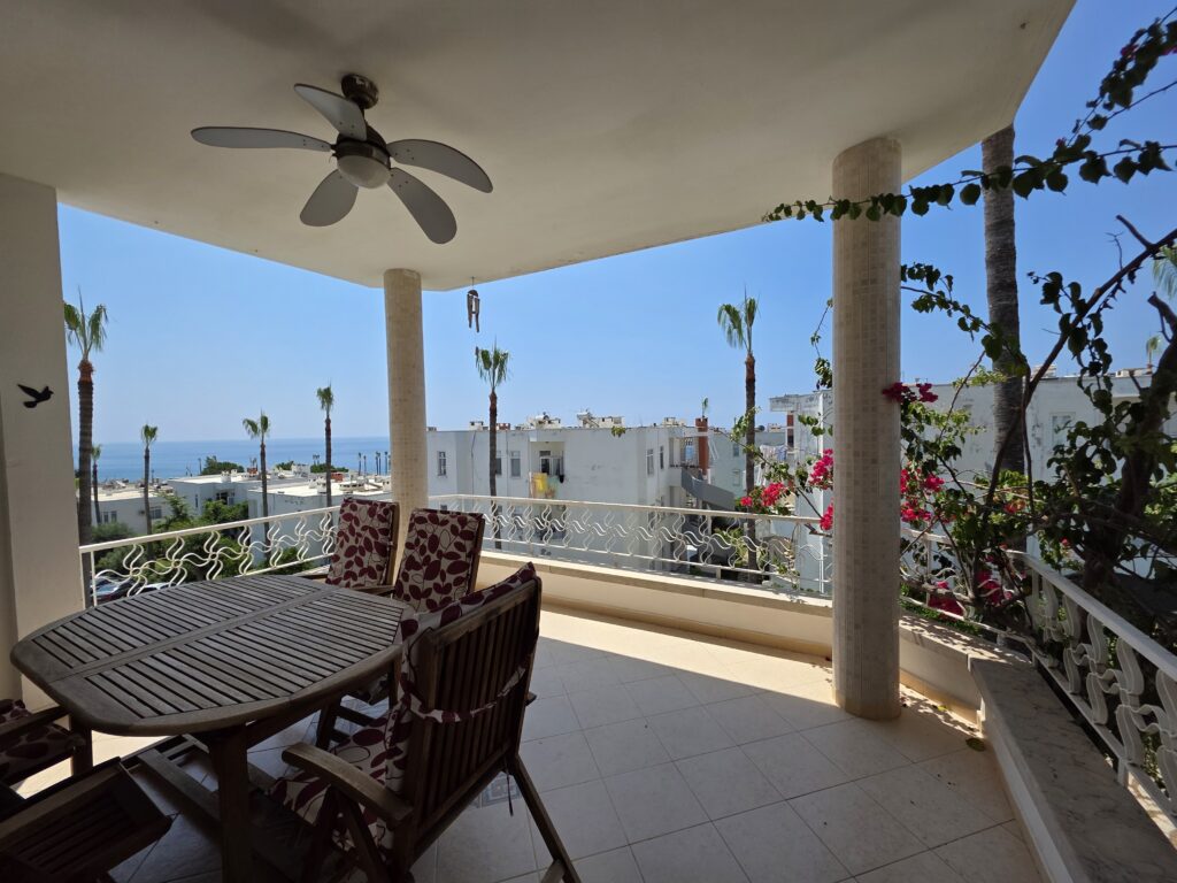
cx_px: 588
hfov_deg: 106.2
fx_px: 442
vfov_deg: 89.9
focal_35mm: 13
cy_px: 442
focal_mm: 2.2
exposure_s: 1/2921
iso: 40
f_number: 1.9
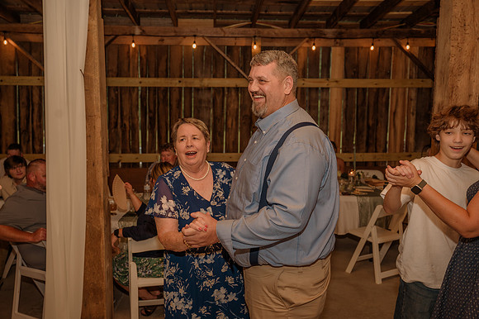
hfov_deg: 55.1
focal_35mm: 34
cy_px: 160
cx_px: 240
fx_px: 459
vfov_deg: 38.3
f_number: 4
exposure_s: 1/200
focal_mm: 34.5
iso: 320
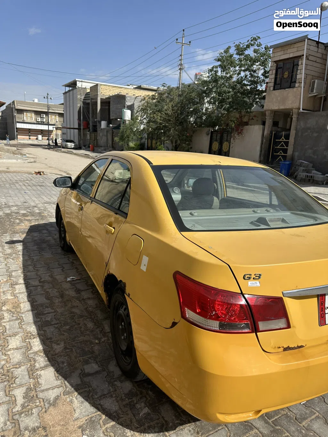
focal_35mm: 24
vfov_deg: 71.6
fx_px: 303
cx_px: 164
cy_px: 218
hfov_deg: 56.8
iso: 80
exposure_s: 1/5000
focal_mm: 6.86
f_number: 1.78
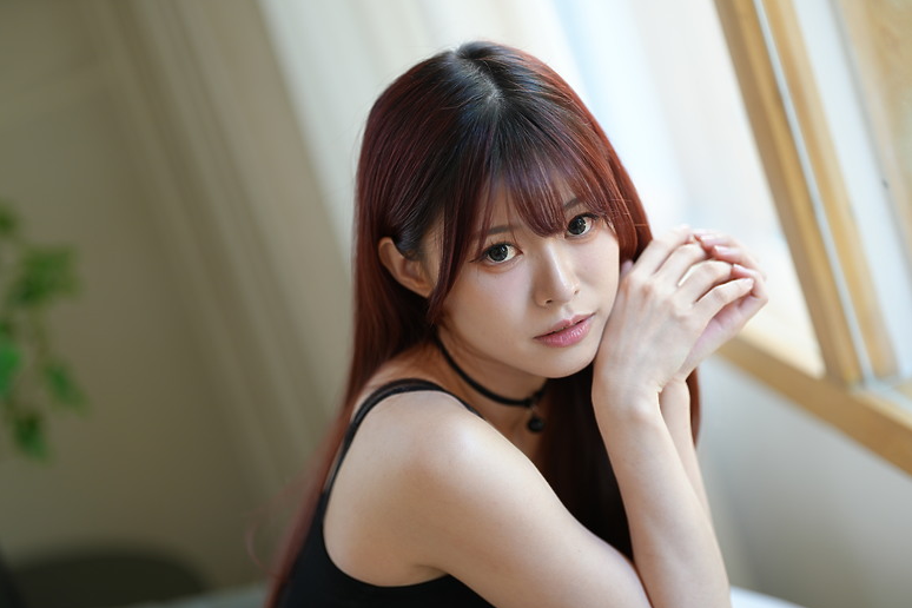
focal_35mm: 136
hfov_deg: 15.1
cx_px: 455
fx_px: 3445
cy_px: 305
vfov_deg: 10.1
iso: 250
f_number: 1.4
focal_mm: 135
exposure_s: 1/200
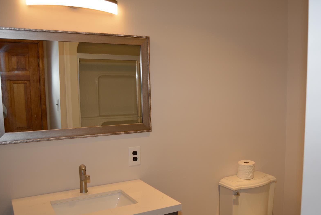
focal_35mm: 35
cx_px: 196
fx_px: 312
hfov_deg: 53.9
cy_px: 129
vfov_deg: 37.8
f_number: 4
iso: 200
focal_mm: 18
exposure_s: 1/60
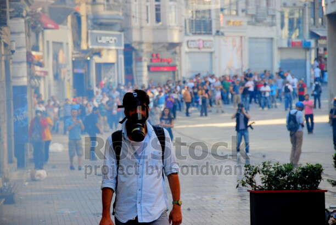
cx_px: 168
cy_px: 112
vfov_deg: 7.1
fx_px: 1823
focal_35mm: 195
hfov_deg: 10.5
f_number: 5.6
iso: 400
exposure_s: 1/500
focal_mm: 130
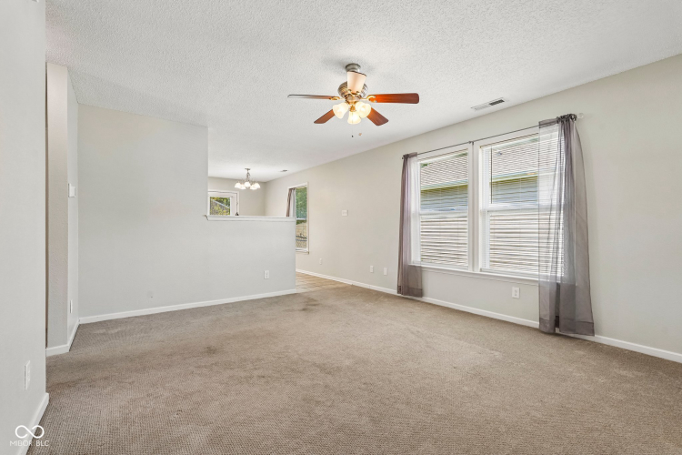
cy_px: 228
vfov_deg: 73.7
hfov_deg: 96.7
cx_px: 341
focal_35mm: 16
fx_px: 303
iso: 320
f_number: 8
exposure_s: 1/30
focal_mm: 16
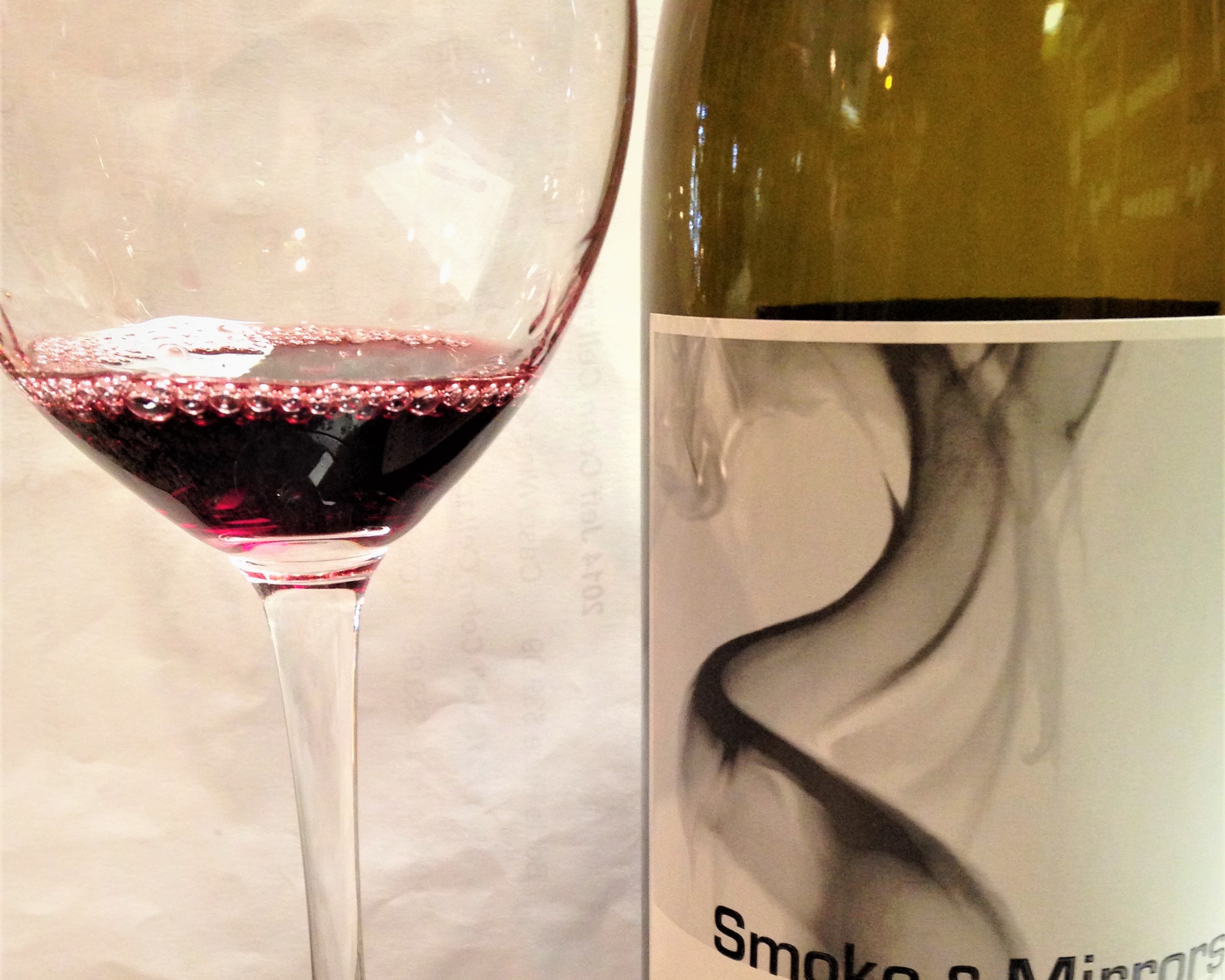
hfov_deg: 42.9
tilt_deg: -16.8
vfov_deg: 34.1
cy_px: 748
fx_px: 1559
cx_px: 613
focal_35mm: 43
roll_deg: -0.1
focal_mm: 4.12
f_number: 2.4
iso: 160
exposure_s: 1/20
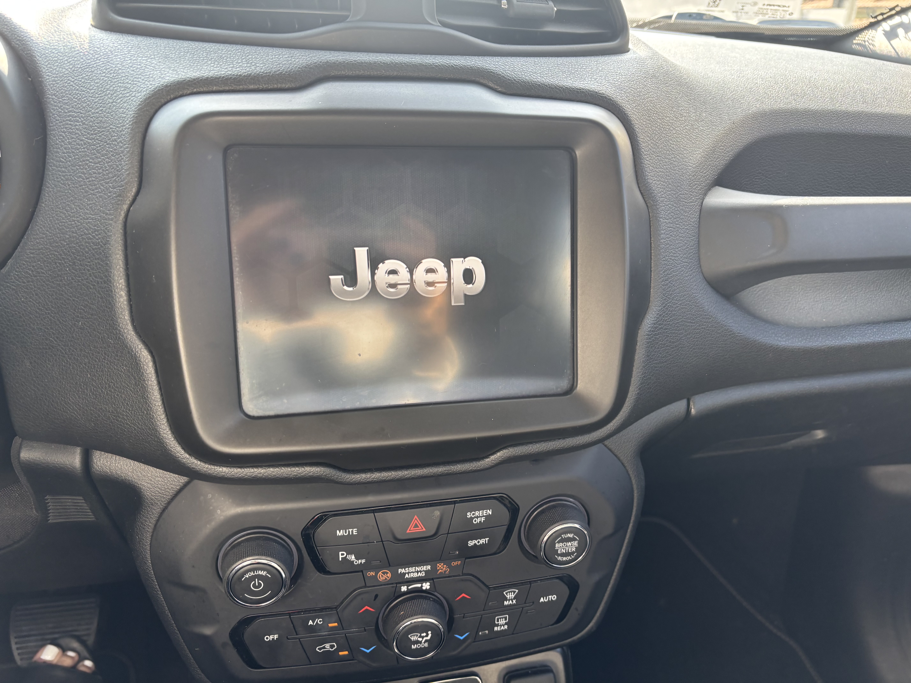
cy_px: 342
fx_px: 684
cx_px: 456
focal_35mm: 26
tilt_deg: -25.4
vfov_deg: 53.1
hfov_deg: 67.3
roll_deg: +1.5
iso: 64
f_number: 1.6
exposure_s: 1/121
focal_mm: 5.96
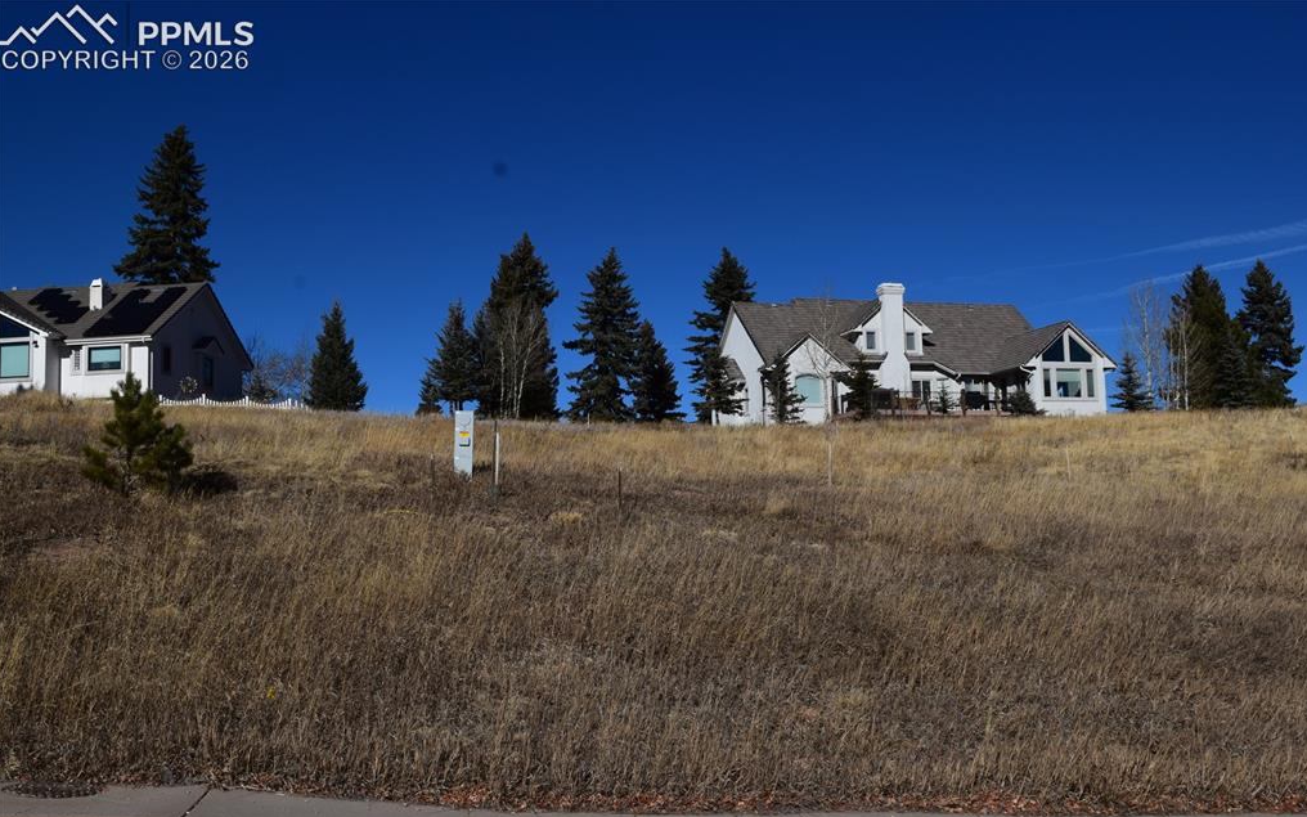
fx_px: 1372
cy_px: 437
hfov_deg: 50.9
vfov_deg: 33.1
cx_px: 655
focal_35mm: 39
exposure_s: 1/500
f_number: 11
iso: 200
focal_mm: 25
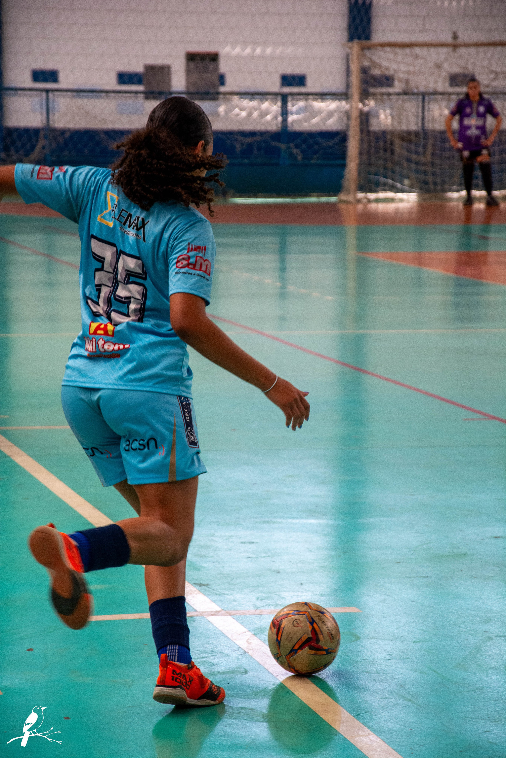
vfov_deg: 14.8
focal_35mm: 139
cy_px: 377
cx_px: 254
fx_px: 2930
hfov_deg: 9.9
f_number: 5.6
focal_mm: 92
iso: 1600
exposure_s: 1/320
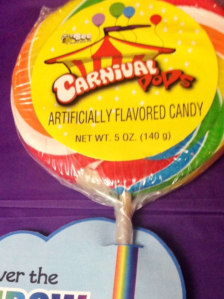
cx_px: 96
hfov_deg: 20.7
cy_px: 263
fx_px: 613
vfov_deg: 26.6
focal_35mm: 71
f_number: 2.4
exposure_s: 1/20
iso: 160
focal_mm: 4.12
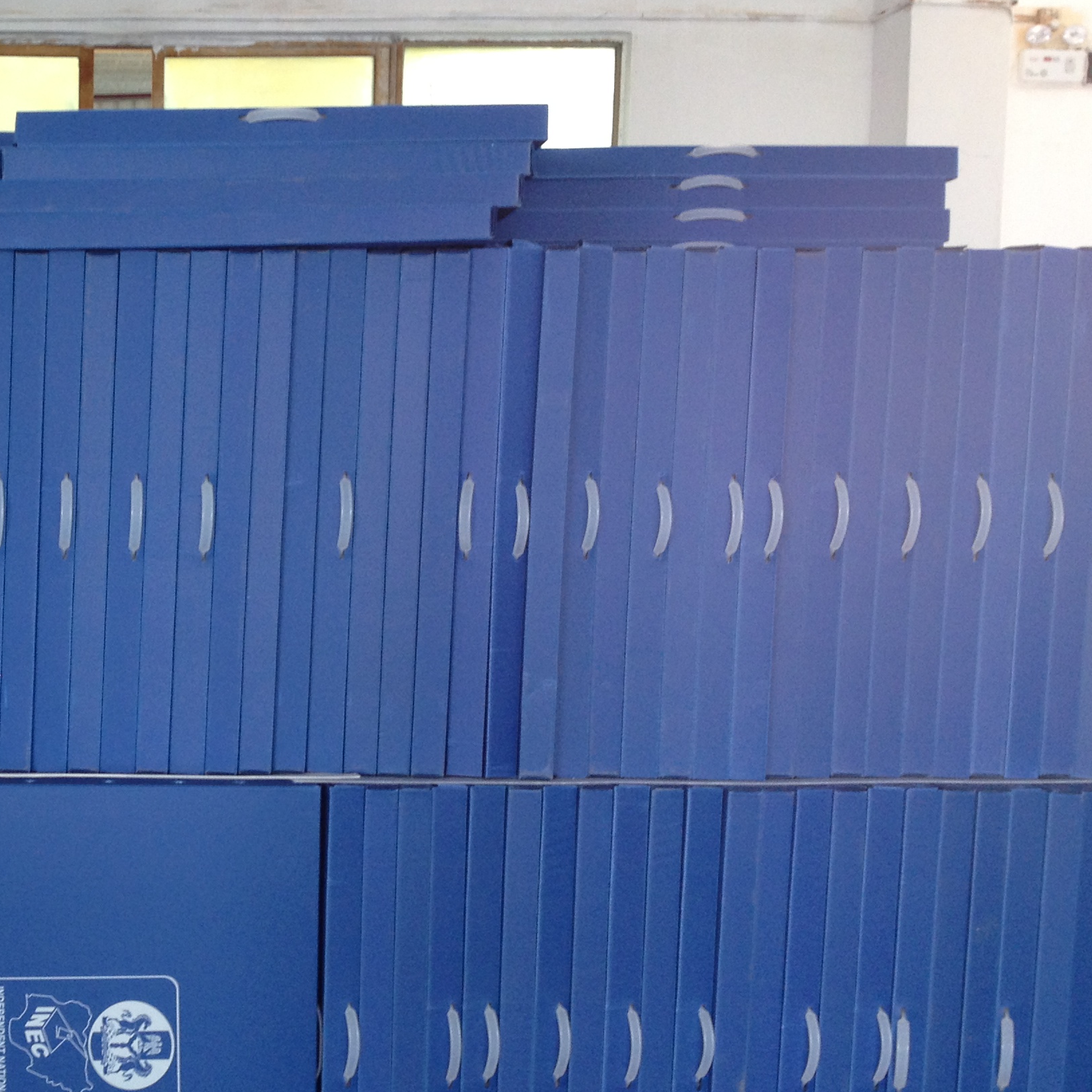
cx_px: 81
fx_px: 2213
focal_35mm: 62
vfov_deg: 27.6
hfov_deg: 26.7
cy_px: 666
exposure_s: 1/20
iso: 80
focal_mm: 4.28
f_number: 2.4
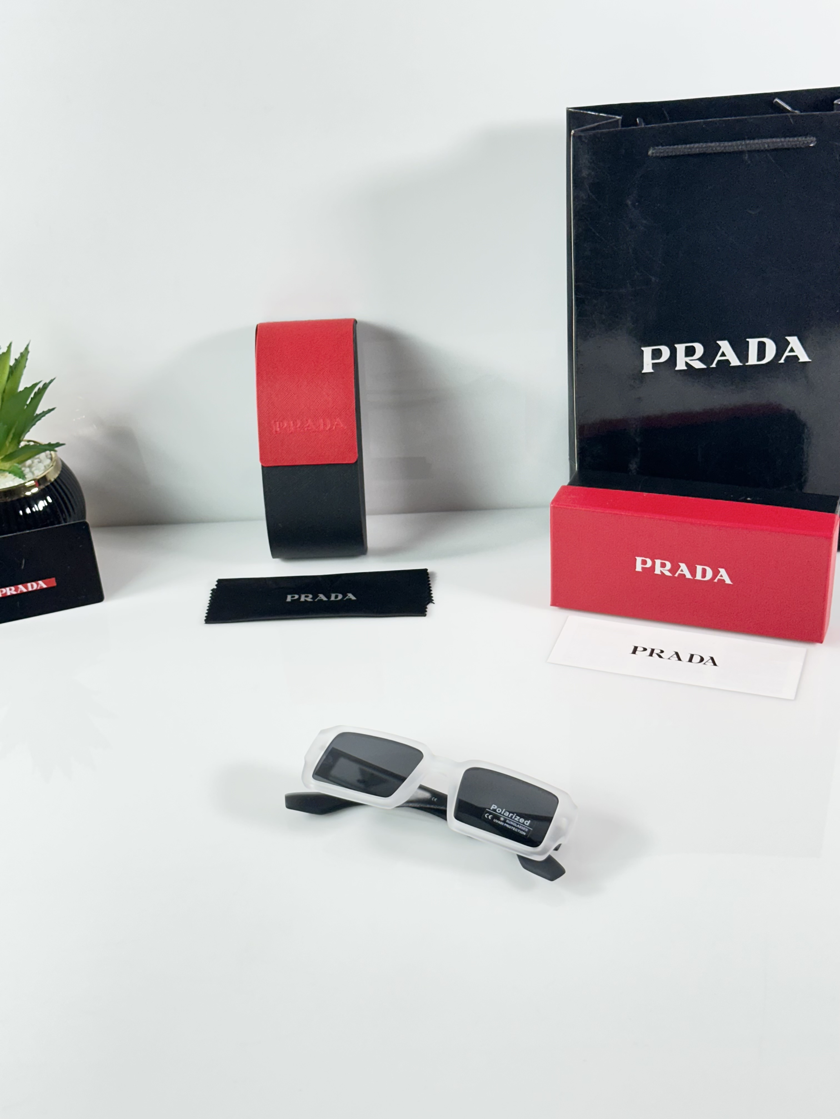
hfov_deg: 30.3
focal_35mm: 48
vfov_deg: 39.7
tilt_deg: -31.6
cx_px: 420
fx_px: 1553
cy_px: 560
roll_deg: +3.7
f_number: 1.78
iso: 100
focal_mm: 6.86
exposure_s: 1/100
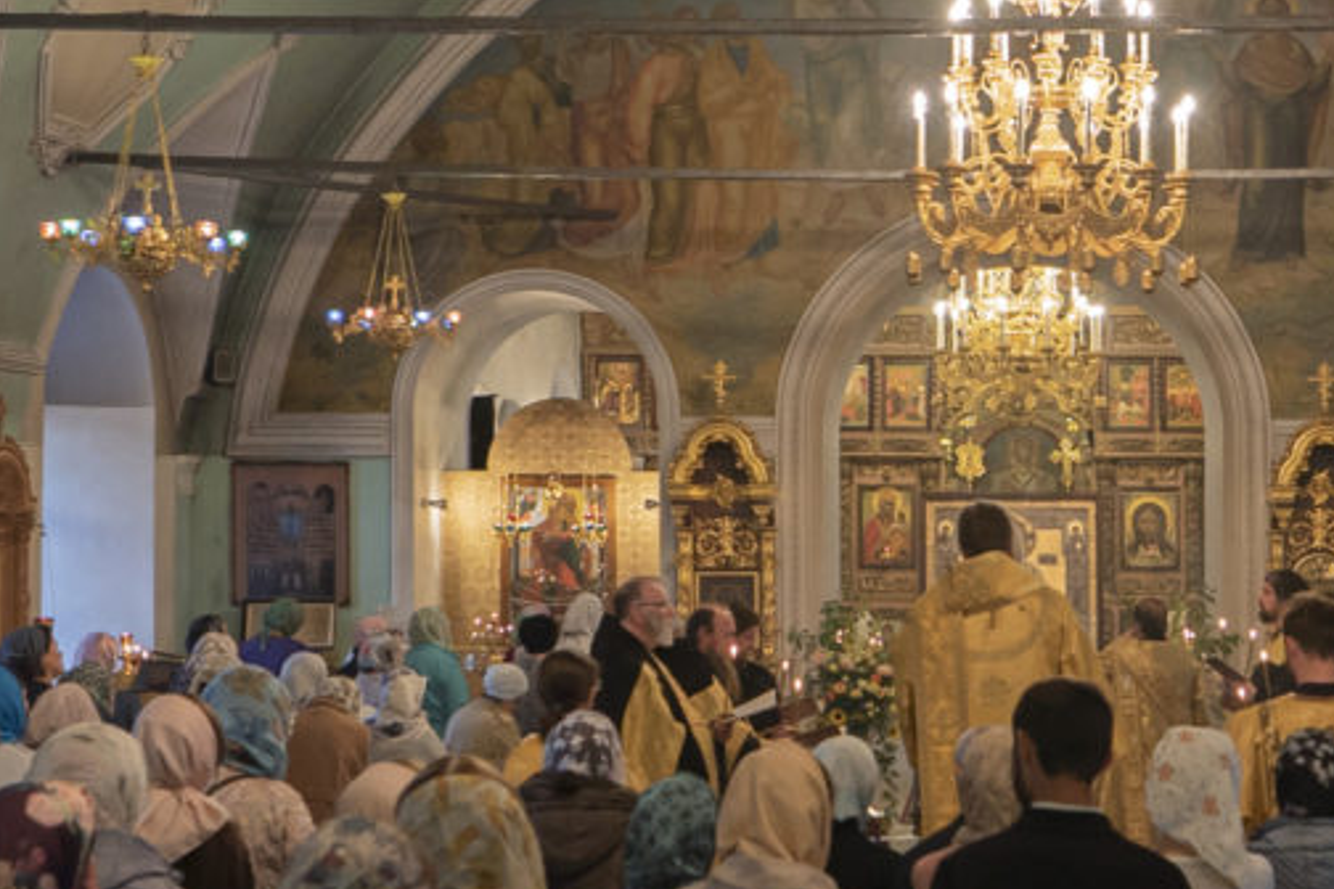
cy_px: 415
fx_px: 2260
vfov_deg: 22.3
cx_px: 1053
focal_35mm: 61
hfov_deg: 32.1
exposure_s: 1/80
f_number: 2.8
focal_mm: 20
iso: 1000
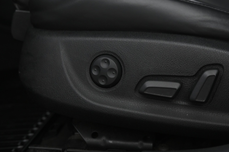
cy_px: 51
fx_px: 350
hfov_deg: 35.7
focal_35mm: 55
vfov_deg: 24.5
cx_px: 161
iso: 1000
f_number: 4
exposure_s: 1/10
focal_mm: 34
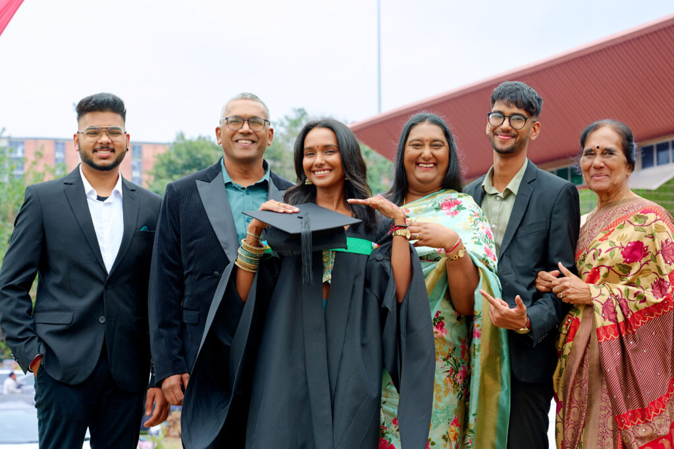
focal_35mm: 82
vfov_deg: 16.7
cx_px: 337
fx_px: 1535
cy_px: 224
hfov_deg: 24.8
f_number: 7.1
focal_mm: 82
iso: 320
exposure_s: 1/160
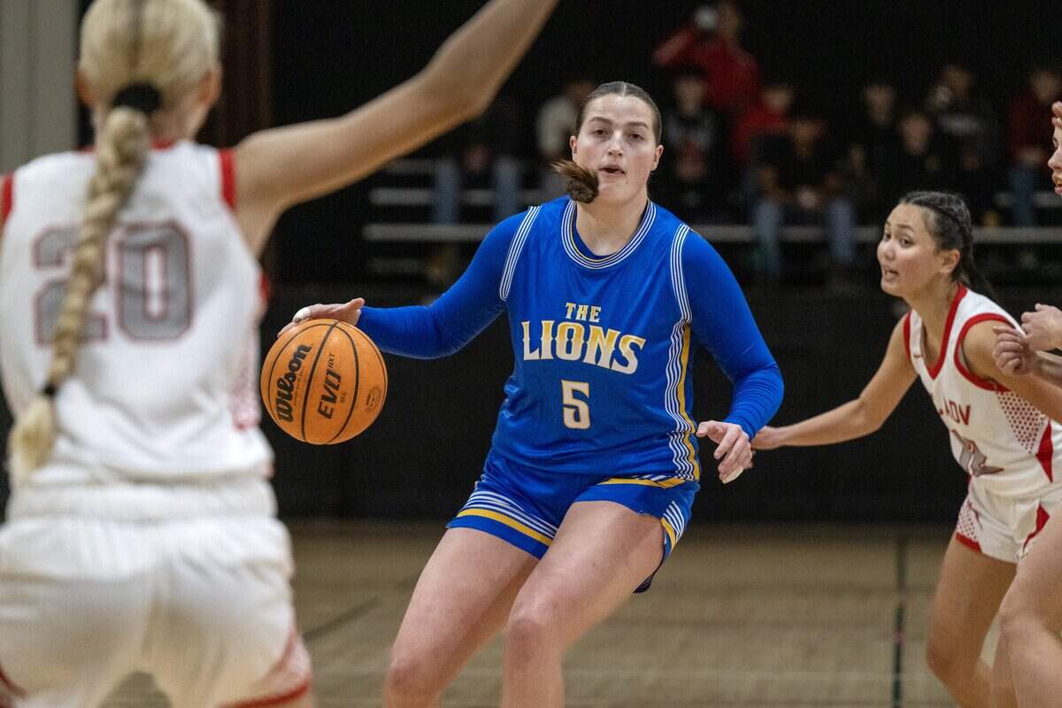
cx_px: 531
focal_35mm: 190
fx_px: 5605
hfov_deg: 10.8
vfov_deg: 7.2
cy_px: 354
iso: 5000
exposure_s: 1/640
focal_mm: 190
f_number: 4
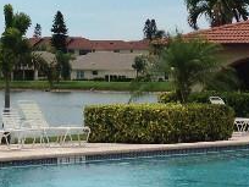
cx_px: 227
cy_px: 53
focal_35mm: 166
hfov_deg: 11.8
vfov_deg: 8.9
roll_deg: +1.2
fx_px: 1194
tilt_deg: +0.9
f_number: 2.4
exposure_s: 1/3390
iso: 50
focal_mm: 4.12
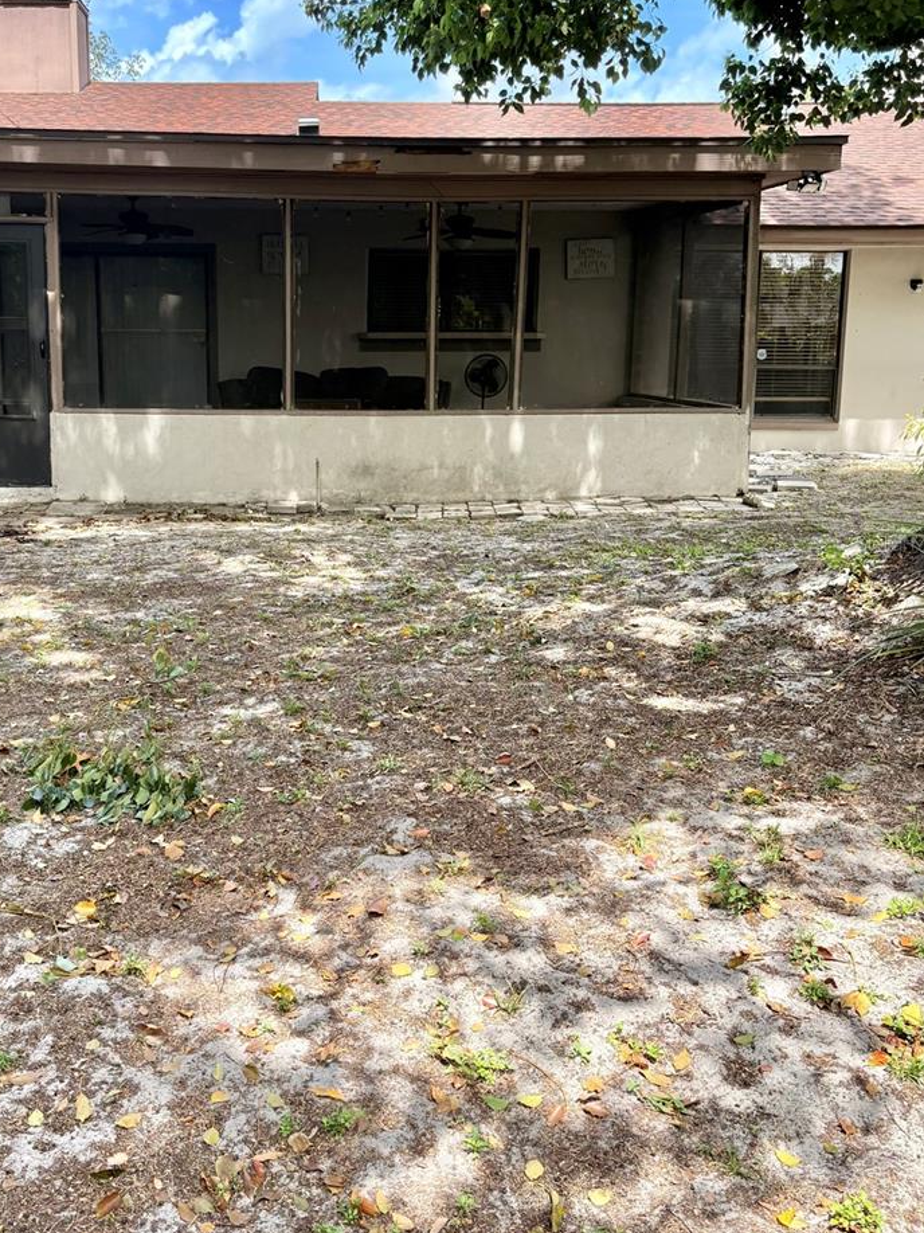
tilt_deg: -7.5
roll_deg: -0.2
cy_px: 543
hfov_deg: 41.5
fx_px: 1211
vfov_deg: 53.8
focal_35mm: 34
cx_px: 346
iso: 64
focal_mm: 5.96
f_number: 1.6
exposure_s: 1/945
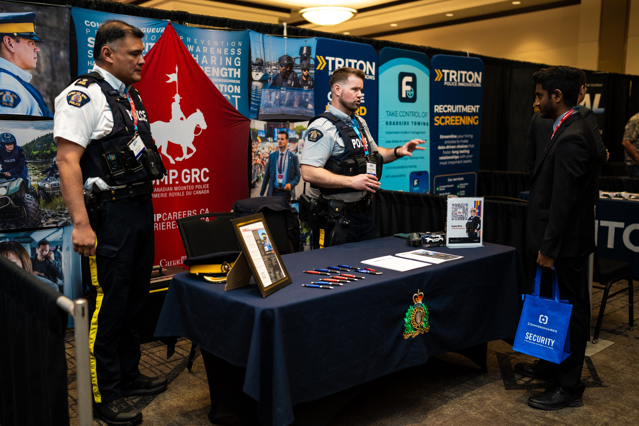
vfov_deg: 37.9
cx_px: 320
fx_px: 621
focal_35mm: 35
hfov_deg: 54.4
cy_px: 213
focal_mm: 35
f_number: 1.8
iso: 1000
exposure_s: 1/200
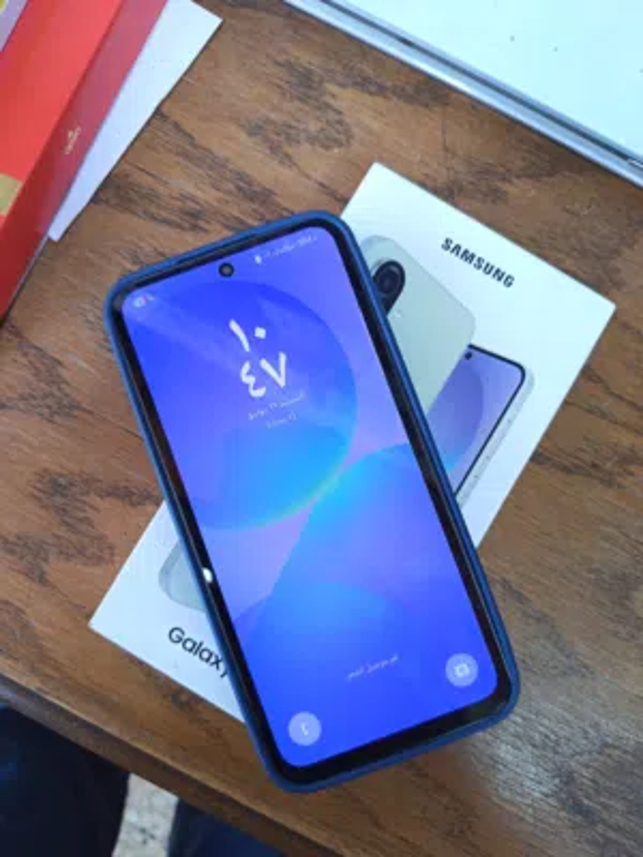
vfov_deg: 71.6
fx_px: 594
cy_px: 428
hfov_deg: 56.8
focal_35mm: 24
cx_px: 322
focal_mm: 5.25
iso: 669
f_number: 1.75
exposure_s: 1/50
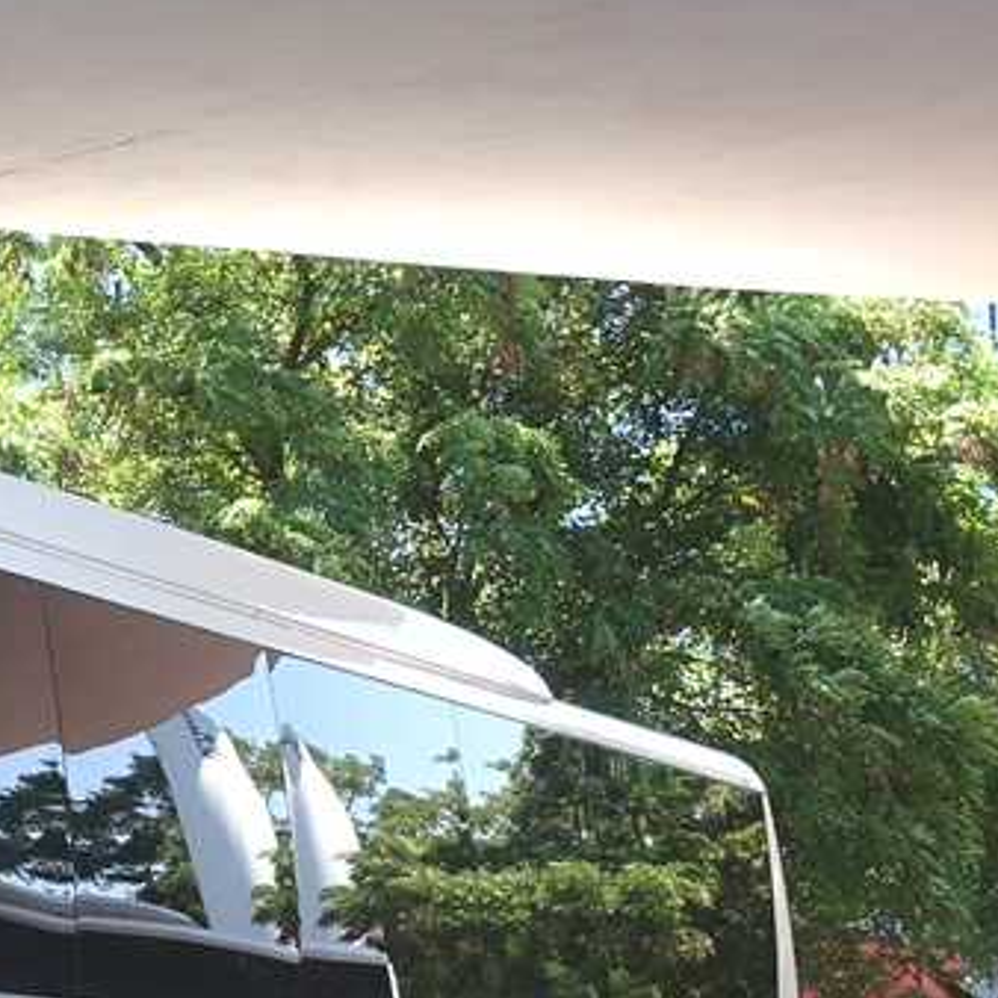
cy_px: 976
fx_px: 4632
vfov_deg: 12.2
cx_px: -880
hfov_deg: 11.3
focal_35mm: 142
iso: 125
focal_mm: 15.94
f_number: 5.6
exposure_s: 1/100
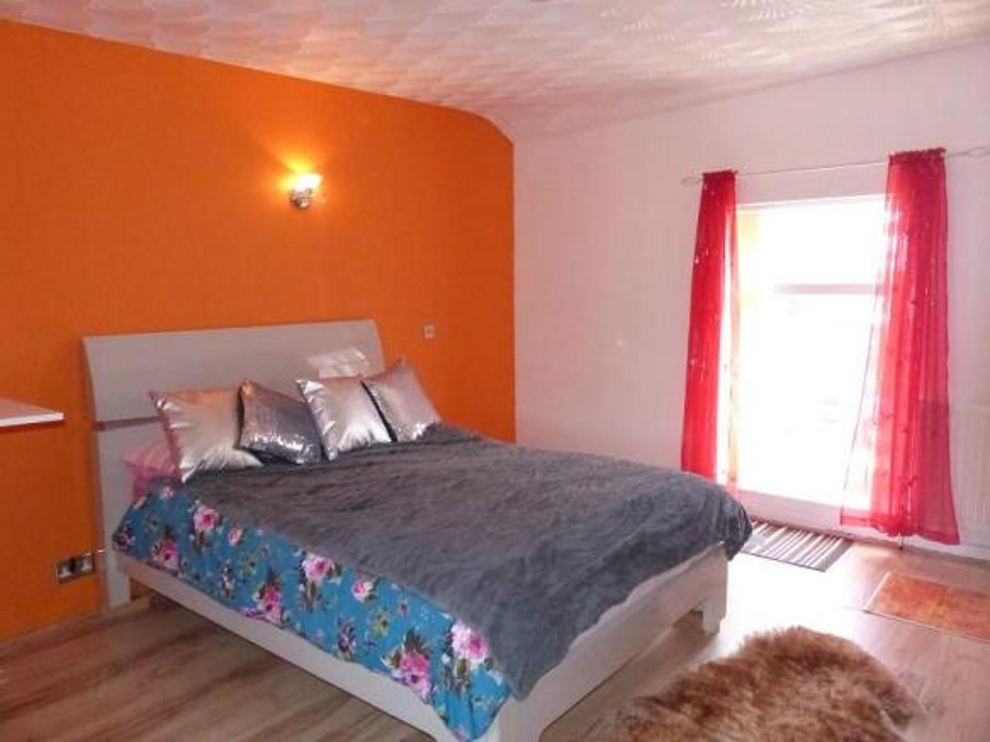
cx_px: 495
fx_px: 715
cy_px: 371
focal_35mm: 25
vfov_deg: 54.9
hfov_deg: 69.4
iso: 1600
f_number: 4
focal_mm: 4.5
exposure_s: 1/200
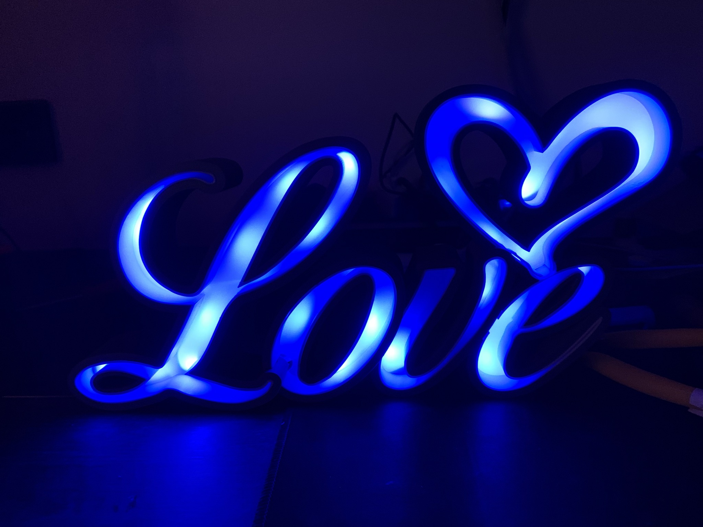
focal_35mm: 26
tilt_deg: -14.9
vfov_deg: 53.1
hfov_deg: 67.3
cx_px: 352
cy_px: 264
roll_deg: +2.8
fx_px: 528
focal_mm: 4.25
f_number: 1.8
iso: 400
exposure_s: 1/31
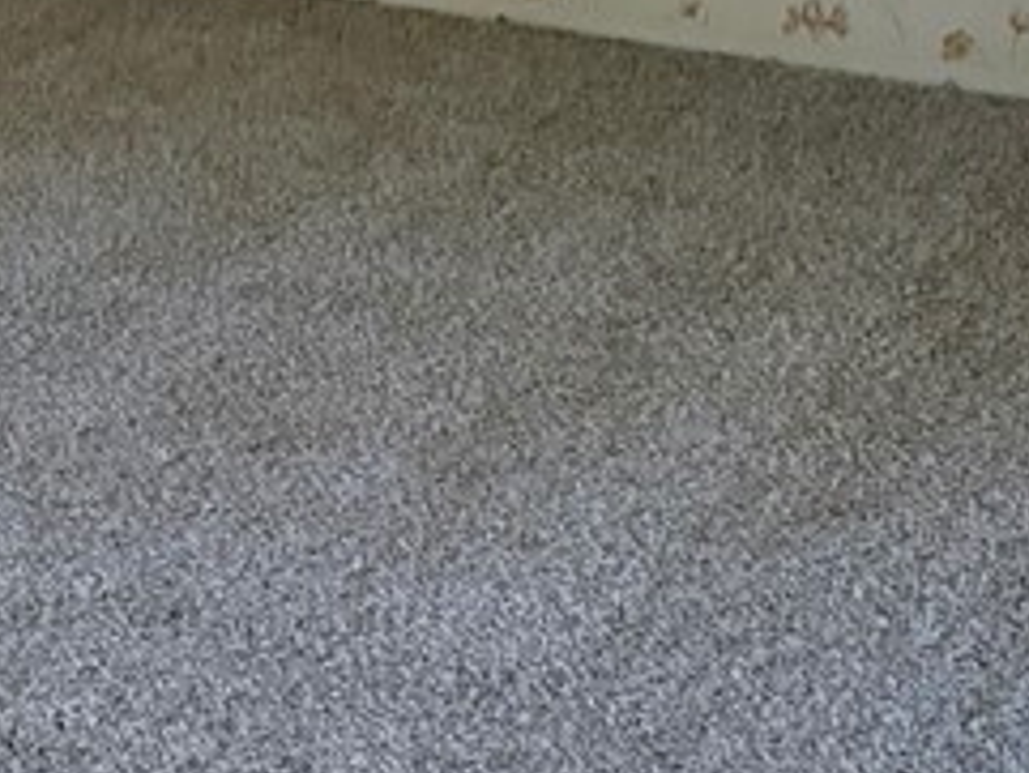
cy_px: -192
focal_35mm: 102
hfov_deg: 15.3
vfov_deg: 14.0
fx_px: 3034
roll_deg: +2.4
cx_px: -1067
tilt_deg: -12.4
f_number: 1.78
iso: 640
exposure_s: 1/60
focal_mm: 6.76
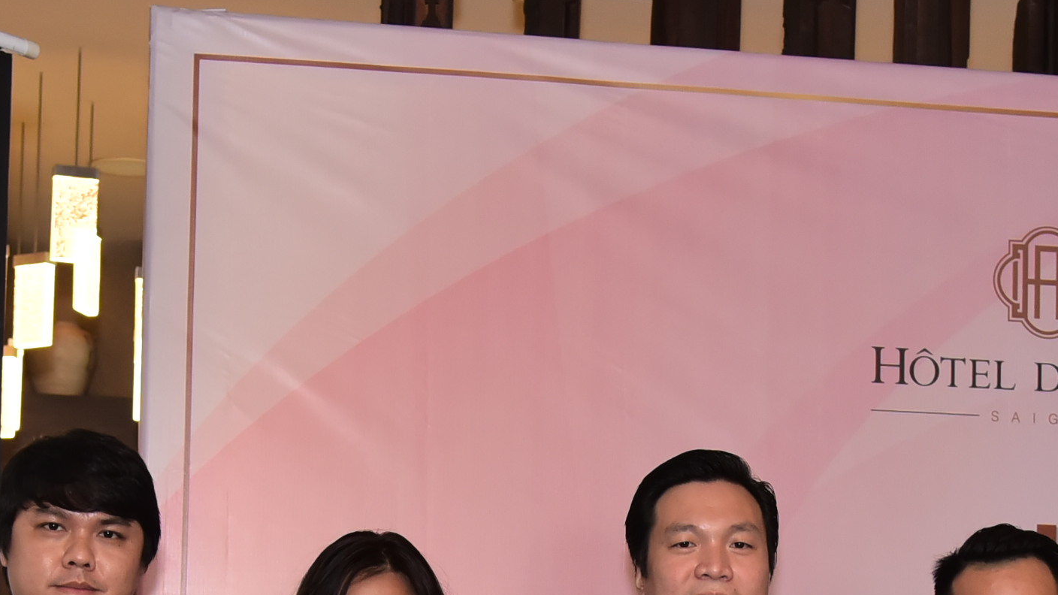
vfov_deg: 12.5
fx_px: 2637
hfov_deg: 22.7
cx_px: 594
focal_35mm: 94
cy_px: 743
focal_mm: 28
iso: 1100
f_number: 4
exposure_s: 1/200
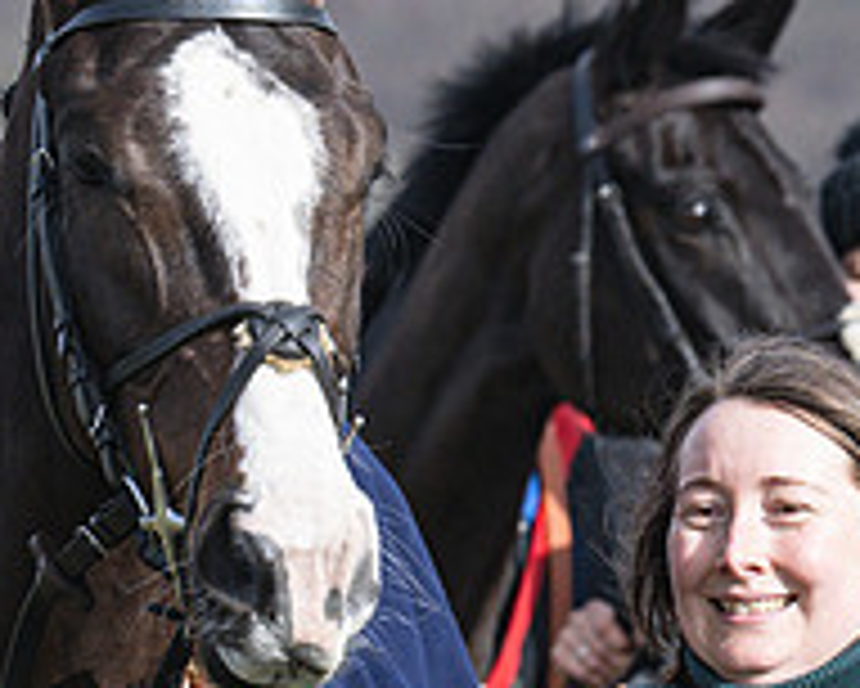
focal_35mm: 720
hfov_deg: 2.7
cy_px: 328
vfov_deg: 2.2
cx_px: 567
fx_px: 18335
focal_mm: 145
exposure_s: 1/1250
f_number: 5.6
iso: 400
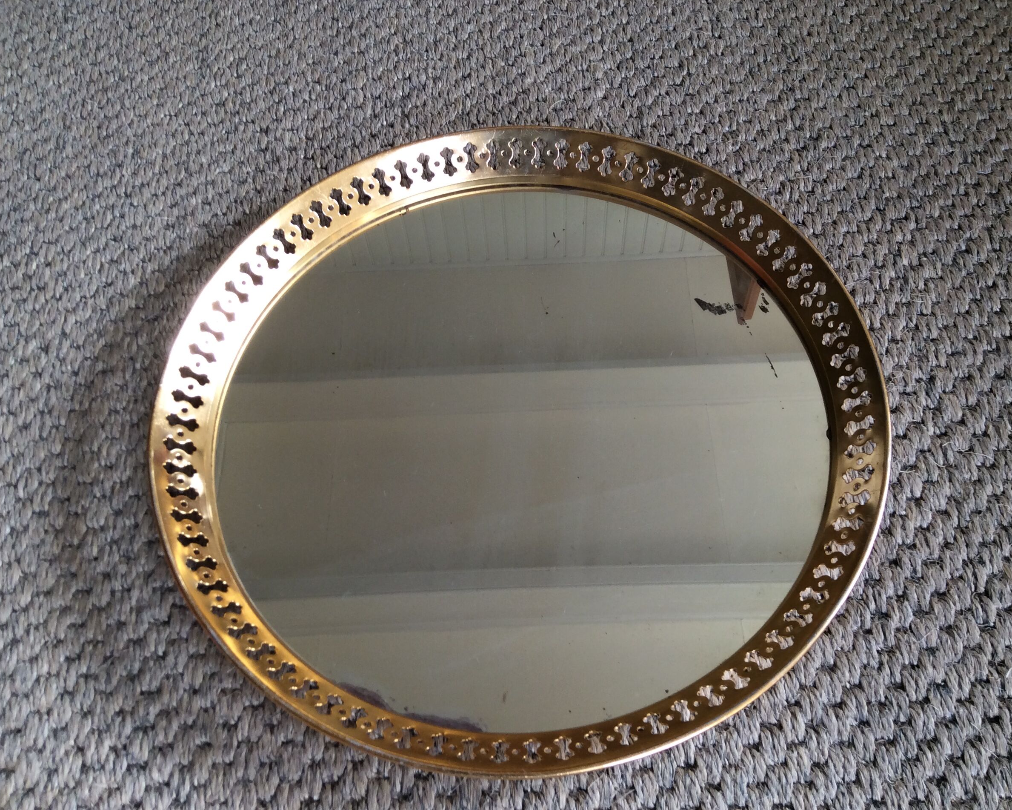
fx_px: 1018
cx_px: 538
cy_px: 411
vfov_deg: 43.4
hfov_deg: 52.8
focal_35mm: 34
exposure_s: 1/25
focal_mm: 3.3
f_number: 2.4
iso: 40
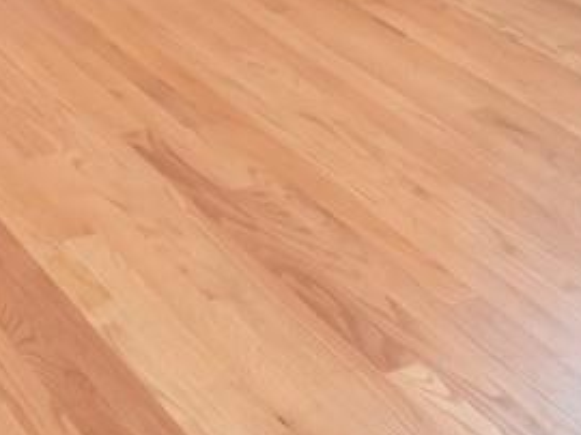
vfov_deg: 13.4
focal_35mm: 83
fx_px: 1392
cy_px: -592
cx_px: -183
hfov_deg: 21.3
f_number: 7.1
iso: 200
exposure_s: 1/3
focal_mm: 7
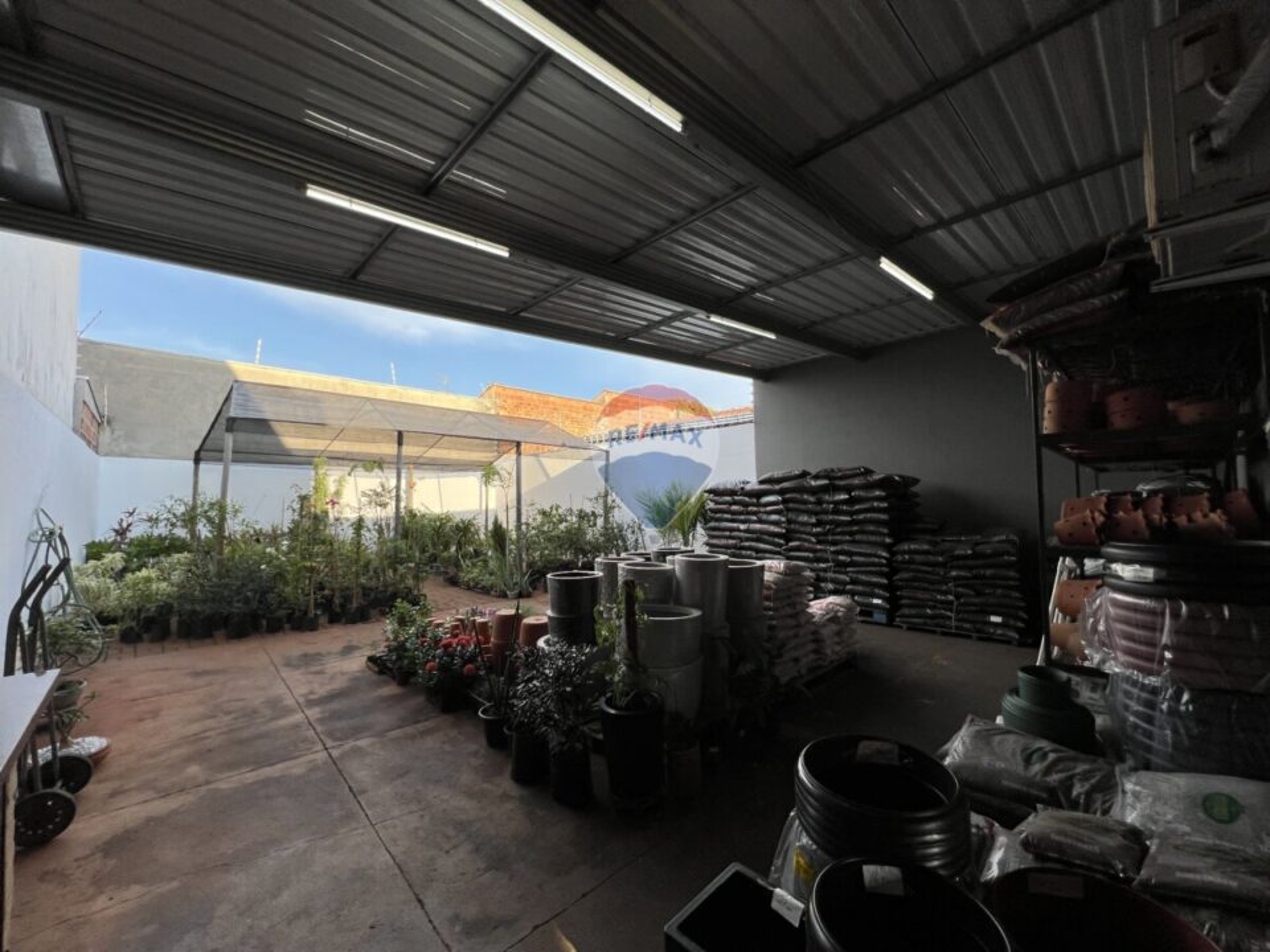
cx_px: 635
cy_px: 476
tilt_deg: +3.2
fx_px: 477
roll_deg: -0.3
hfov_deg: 106.2
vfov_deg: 89.9
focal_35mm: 13
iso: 32
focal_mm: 1.57
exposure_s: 1/364
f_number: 1.8
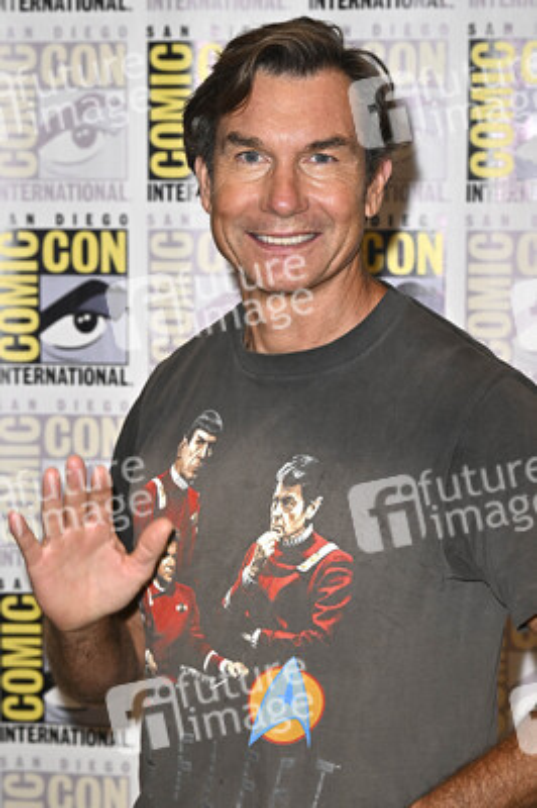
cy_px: 404
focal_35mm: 84
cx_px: 268
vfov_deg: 24.2
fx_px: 1883
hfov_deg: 16.2
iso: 2000
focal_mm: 84
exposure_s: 1/250
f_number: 6.3
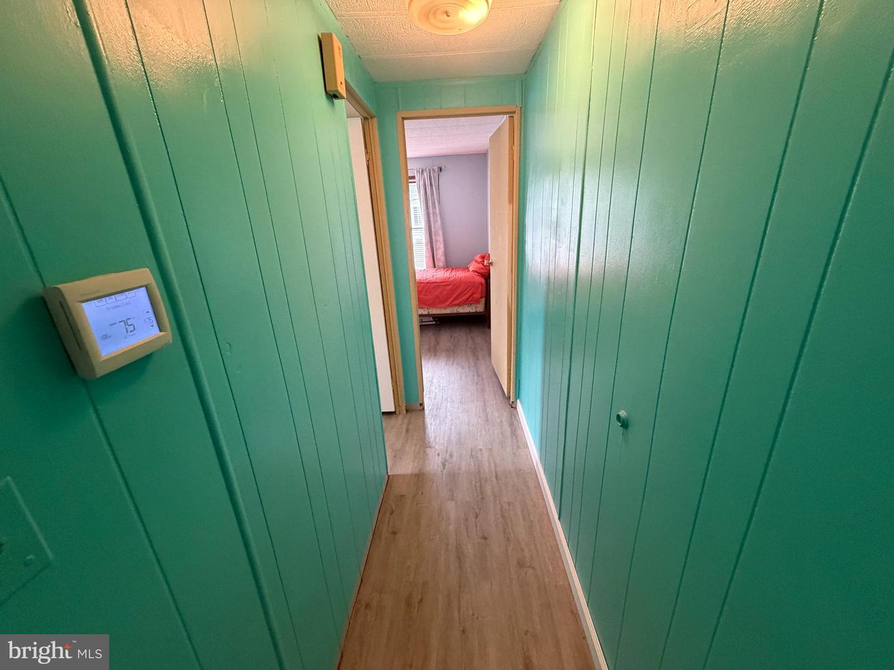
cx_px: 447
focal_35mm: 14
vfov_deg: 85.7
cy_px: 335
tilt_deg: -18.2
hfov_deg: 102.1
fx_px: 362
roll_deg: +3.4
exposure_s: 1/60
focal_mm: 2.22
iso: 500
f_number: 2.2
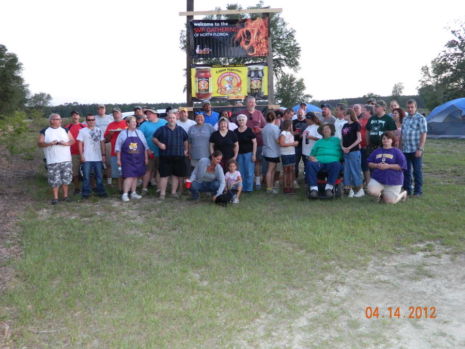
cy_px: 174
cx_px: 232
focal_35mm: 35
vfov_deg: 40.7
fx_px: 470
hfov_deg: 52.6
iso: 560
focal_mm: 6.2
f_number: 3.3
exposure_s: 1/40
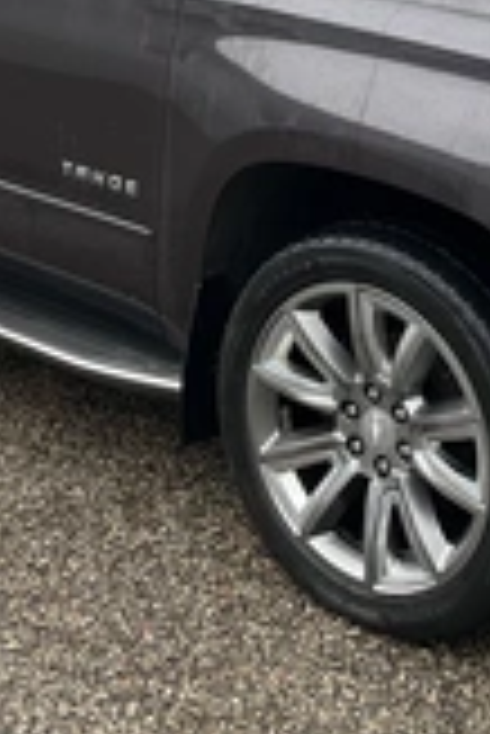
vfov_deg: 26.6
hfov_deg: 18.4
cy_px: 108
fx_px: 1508
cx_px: 351
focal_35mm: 74
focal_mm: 3
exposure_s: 1/239
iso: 20
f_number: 1.8
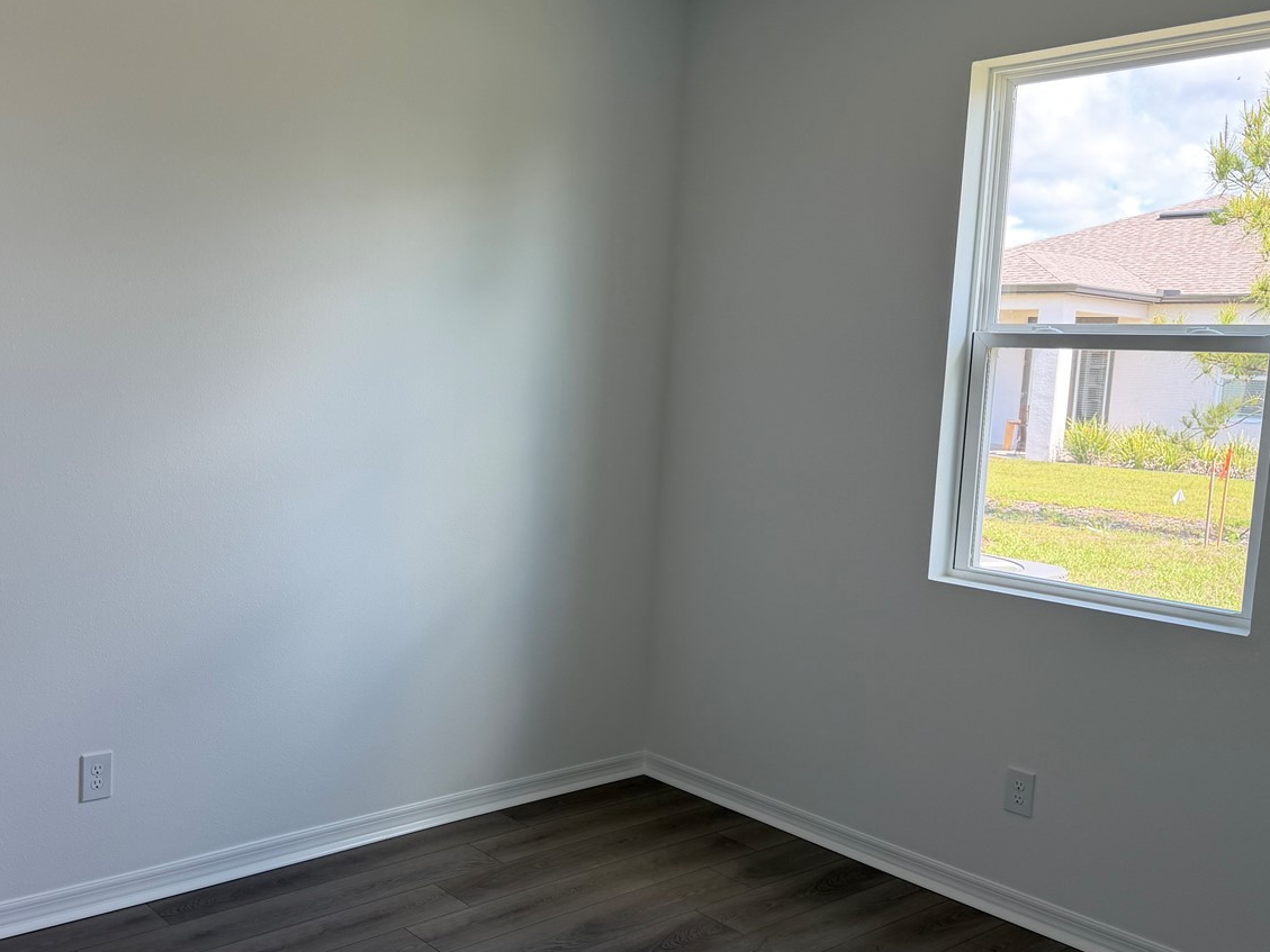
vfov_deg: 41.8
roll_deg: -2.6
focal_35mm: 34
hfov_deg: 53.6
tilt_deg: -5.6
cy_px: 518
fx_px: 1248
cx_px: 506
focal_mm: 6.76
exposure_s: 1/167
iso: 80
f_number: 1.78
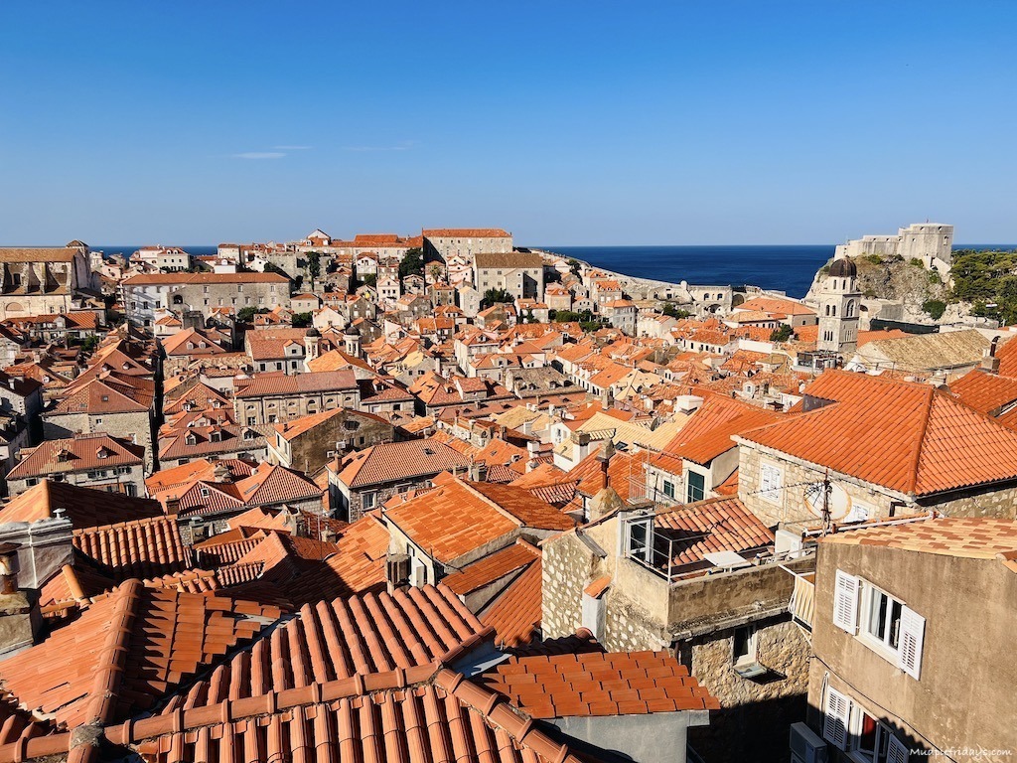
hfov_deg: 67.3
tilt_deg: -11.2
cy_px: 382
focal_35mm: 26
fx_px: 764
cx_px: 508
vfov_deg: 53.1
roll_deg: +0.4
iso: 50
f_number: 1.5
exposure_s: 1/5587
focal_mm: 5.7
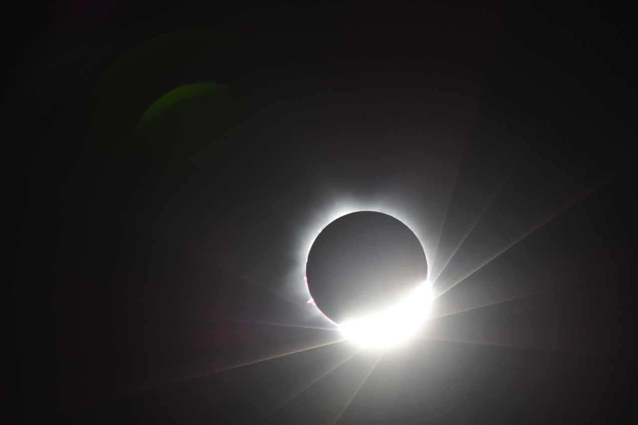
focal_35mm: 750
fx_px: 13289
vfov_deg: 1.8
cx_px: 319
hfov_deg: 2.8
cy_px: 212
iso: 200
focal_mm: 500
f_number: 8
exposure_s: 1/500
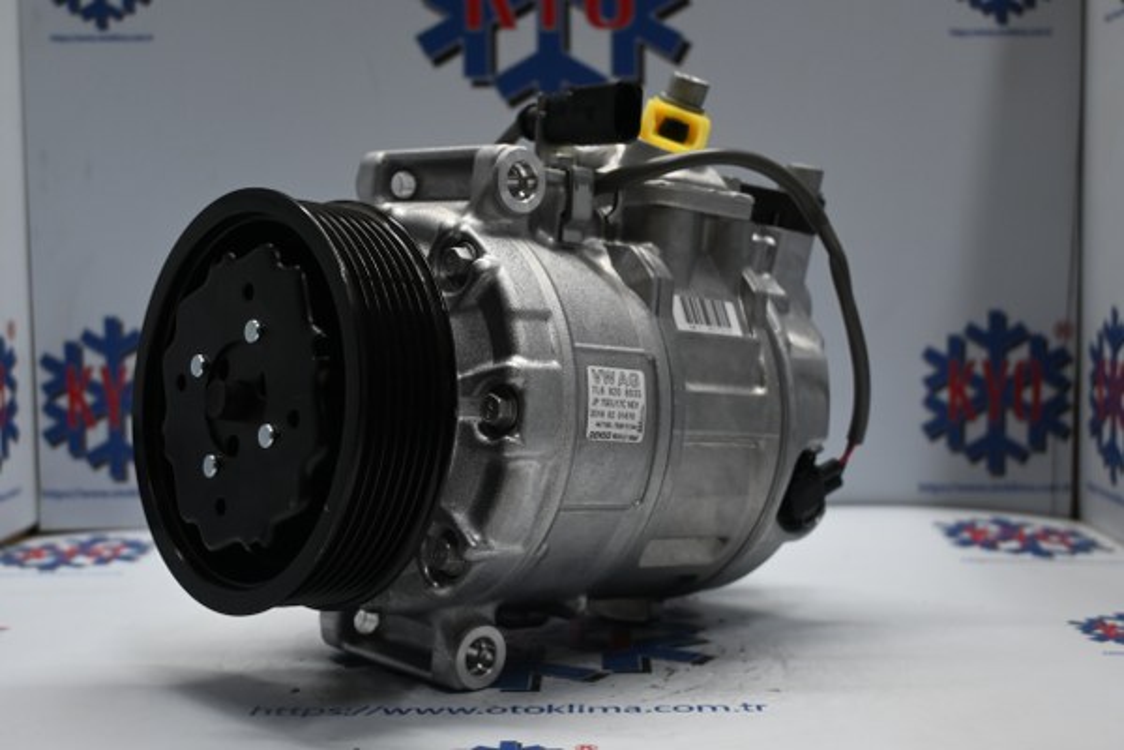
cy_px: 375
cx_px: 562
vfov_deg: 29.4
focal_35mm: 46
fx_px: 1428
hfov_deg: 43.0
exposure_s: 1/50
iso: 450
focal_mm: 30.5
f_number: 4.8
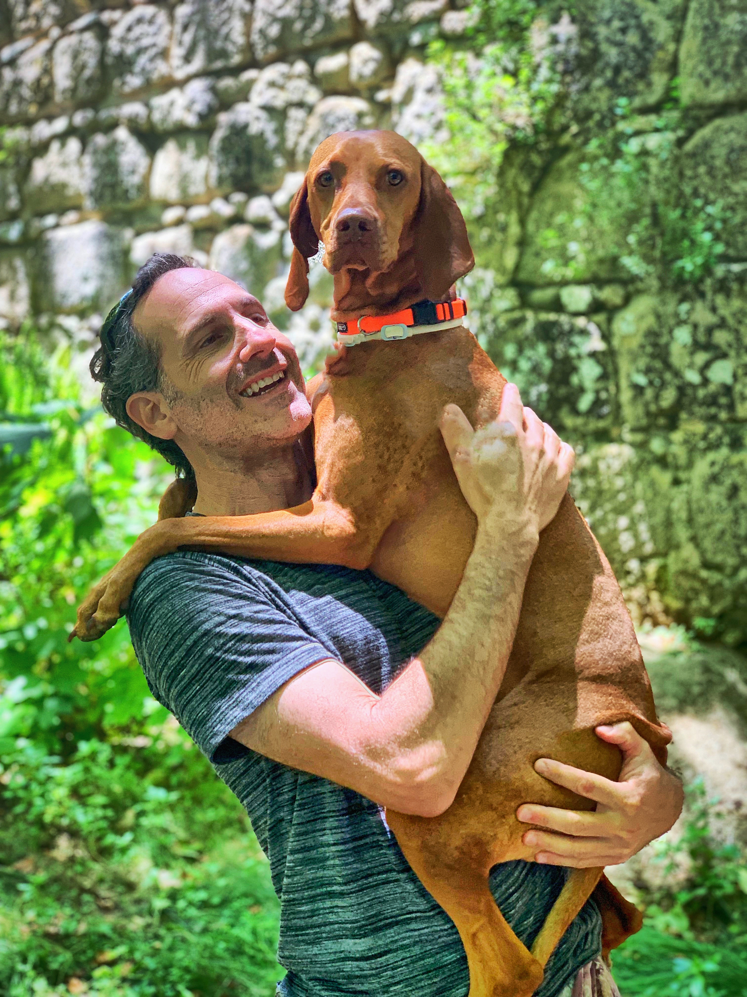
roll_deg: -1.8
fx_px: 1496
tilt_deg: -0.6
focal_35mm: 52
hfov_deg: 28.0
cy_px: 498
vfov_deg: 36.8
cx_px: 374
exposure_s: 1/122
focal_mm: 6
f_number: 2.4
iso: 100
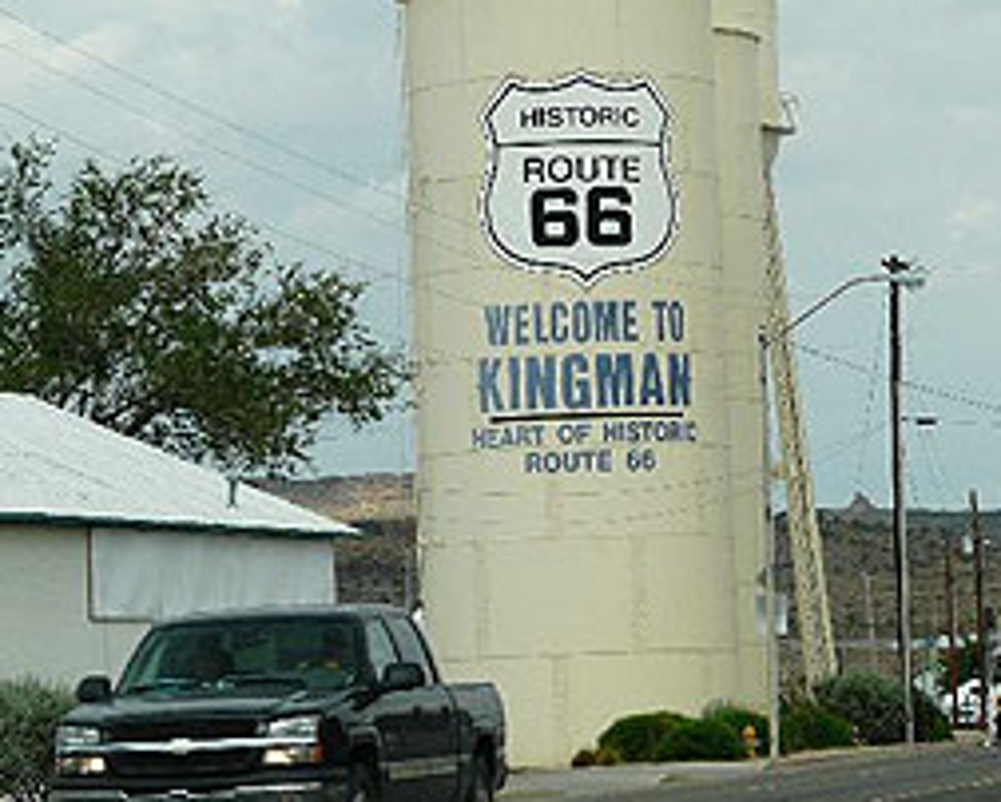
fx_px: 5633
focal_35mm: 190
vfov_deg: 8.1
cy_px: 381
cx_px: 600
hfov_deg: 10.2
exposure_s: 1/400
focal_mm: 18
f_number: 5.6
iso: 100
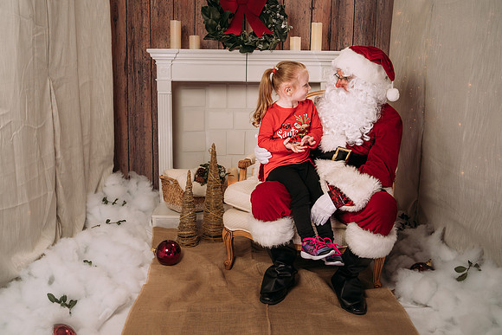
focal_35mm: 39
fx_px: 544
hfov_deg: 49.5
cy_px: 166
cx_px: 237
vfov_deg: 34.2
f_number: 6.3
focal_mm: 35
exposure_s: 1/100
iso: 100
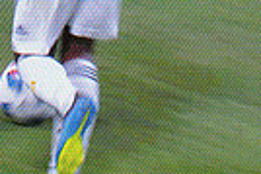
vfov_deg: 1.6
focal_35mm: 866
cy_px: 8
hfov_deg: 2.4
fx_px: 6271
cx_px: 92
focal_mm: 200
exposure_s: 1/320
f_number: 9
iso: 1600
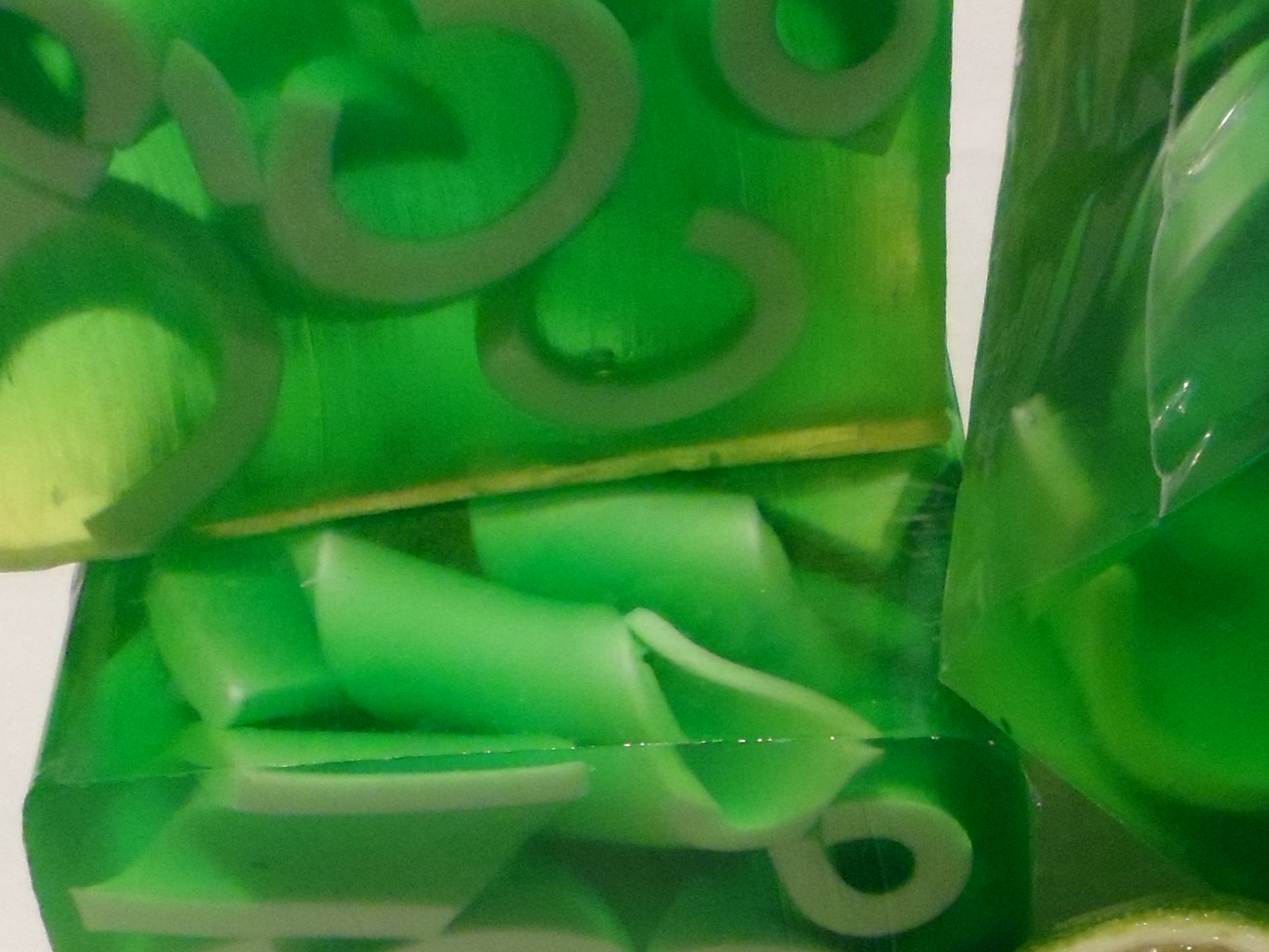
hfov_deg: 29.8
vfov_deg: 22.4
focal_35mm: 64
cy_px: 846
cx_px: 957
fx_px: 2346
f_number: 3.3
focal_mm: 4.9
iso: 320
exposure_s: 1/45
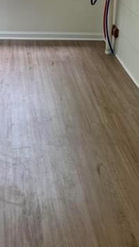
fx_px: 414
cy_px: -46
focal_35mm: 63
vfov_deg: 29.0
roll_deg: -2.0
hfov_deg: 18.8
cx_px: 19
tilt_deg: -7.2
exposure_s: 1/301
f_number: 1.78
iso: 80
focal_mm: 6.86
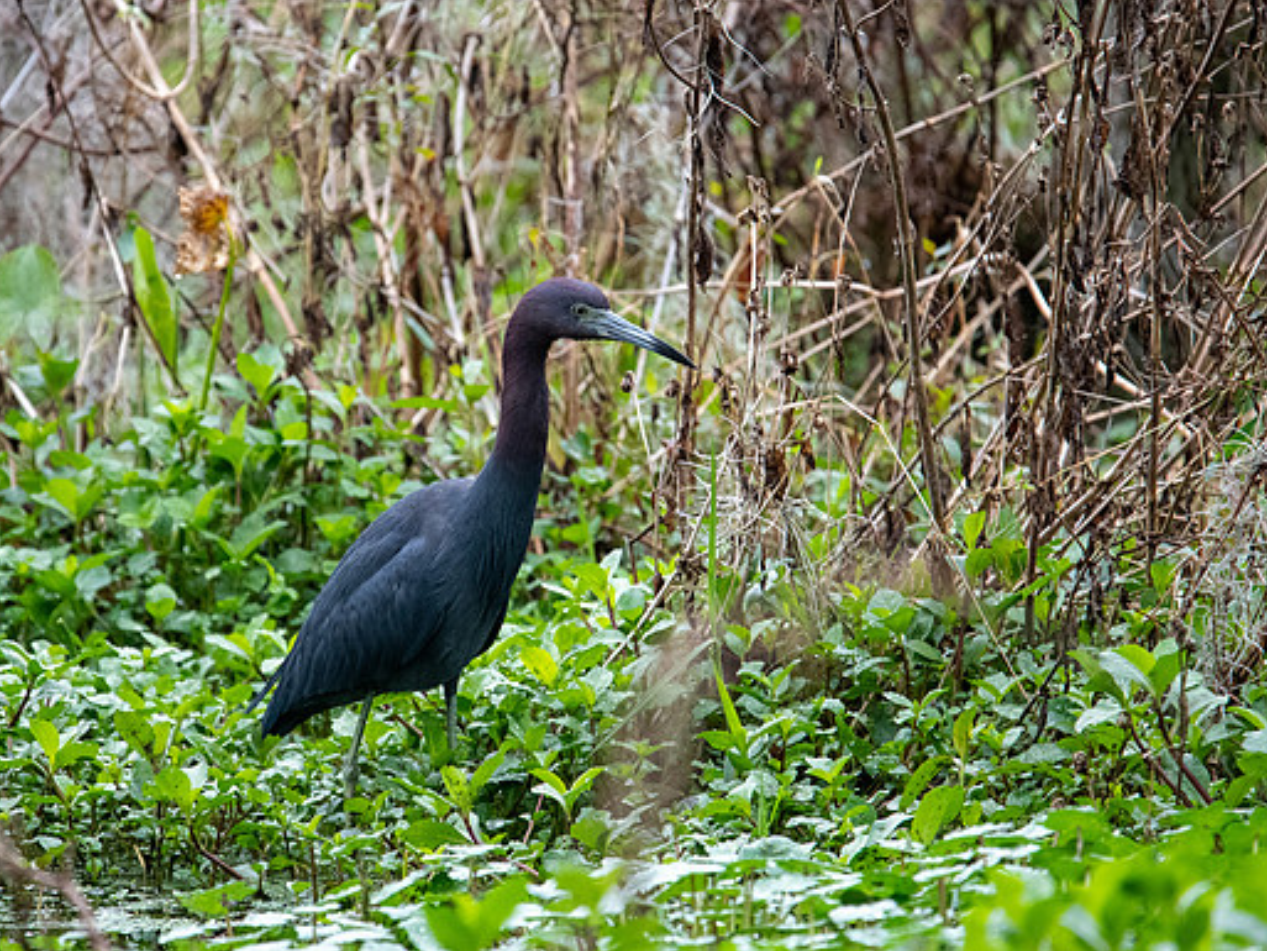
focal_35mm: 899
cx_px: 563
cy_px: 401
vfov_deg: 1.7
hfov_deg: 2.2
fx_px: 32913
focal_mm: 600
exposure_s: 1/1000
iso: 2800
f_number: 6.3
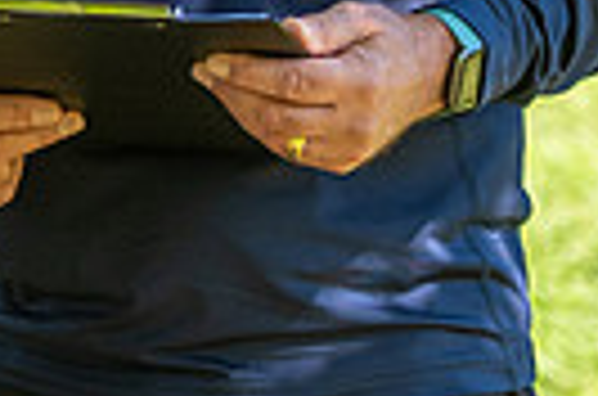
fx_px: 7606
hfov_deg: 4.5
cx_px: -409
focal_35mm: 459
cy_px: -428
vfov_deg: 3.0
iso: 200
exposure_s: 1/800
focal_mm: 70
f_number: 2.8
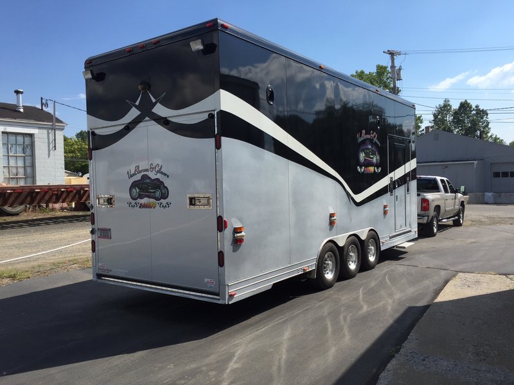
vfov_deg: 48.2
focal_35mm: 29
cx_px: 257
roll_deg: +0.5
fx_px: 431
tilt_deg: -2.2
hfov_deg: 61.7
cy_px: 192
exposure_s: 1/2083
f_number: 2.2
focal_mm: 4.15
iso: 32
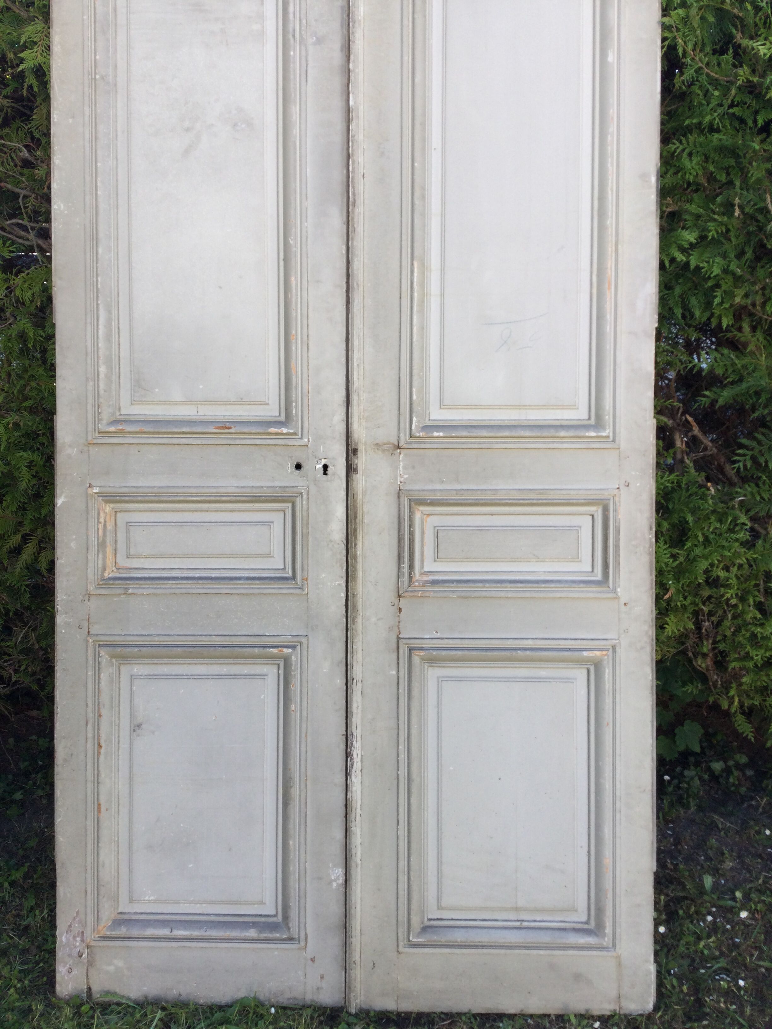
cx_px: 386
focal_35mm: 31
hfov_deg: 45.4
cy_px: 514
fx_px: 922
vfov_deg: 58.4
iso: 25
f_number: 2.4
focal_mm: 3.3
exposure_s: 1/123
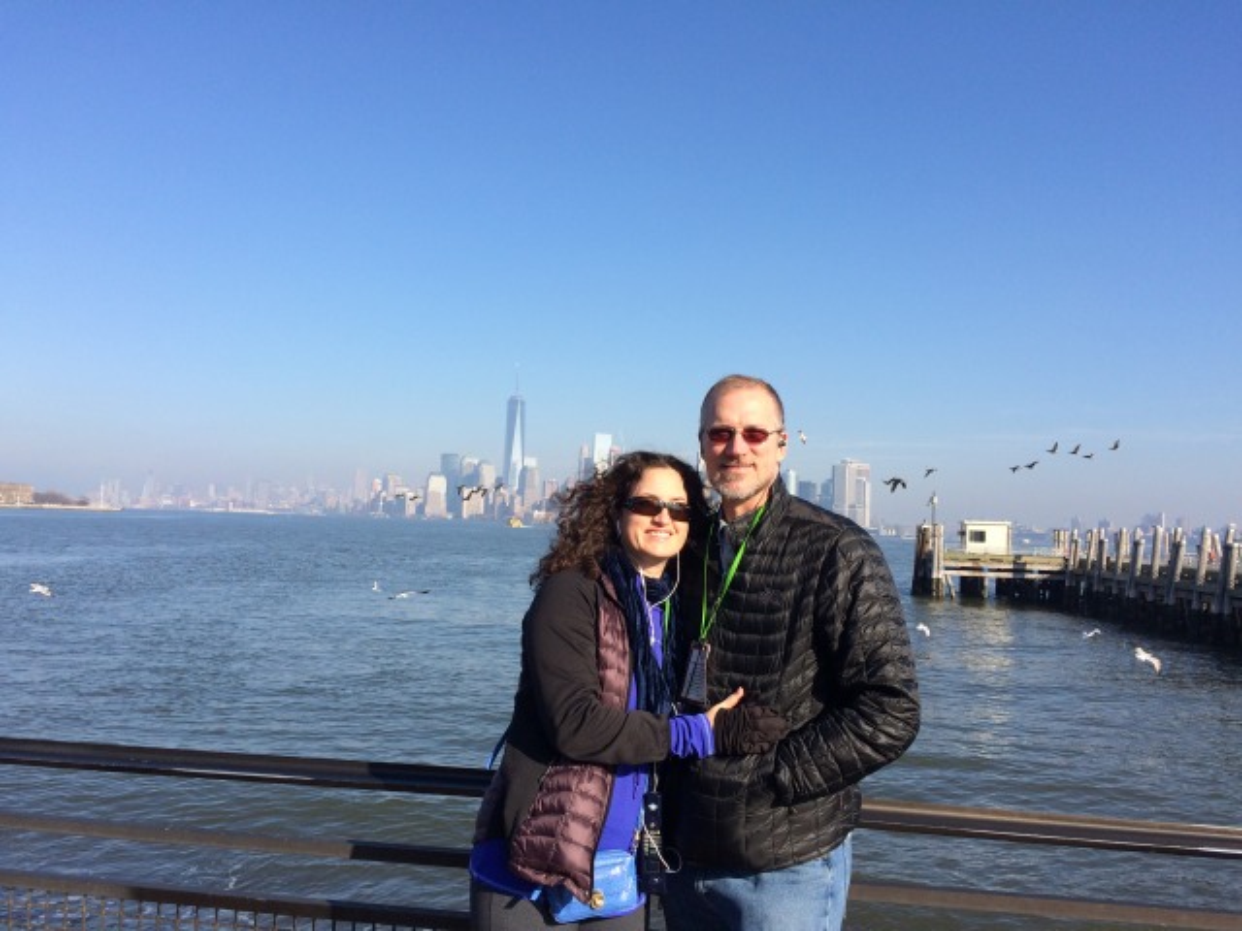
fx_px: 1041
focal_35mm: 29
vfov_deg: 48.2
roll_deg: -0.9
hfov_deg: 61.7
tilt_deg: +1.6
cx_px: 621
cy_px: 466
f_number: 2.2
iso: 32
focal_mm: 4.15
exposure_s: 1/1866
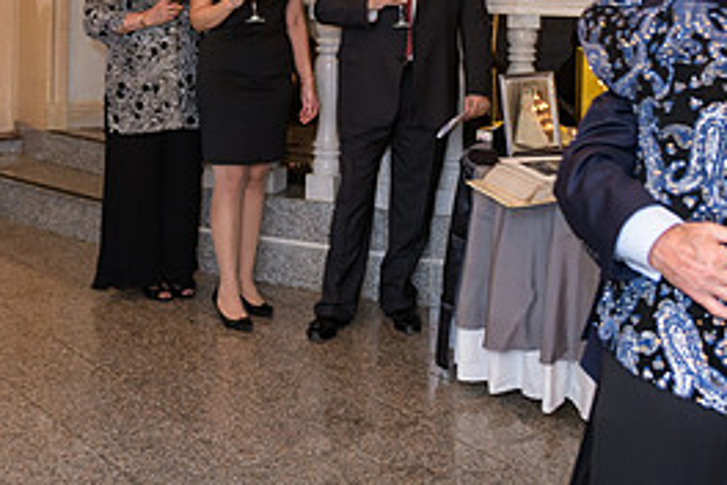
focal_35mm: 68
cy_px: -18
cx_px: 416
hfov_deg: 29.6
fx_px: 1373
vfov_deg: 19.4
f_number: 3.2
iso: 800
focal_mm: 31
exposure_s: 1/125
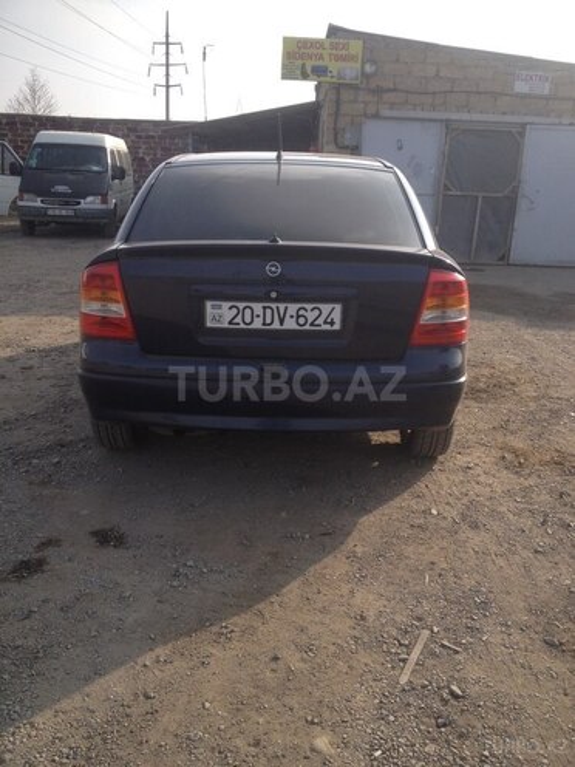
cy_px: 384
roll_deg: -2.1
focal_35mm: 35
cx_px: 288
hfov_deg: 40.7
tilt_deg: -16.1
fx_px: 775
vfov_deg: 52.6
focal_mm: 4.28
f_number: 2.4
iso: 50
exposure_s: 1/876
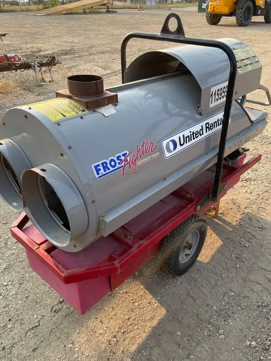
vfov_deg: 63.4
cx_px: 145
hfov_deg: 49.7
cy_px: 173
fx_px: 292
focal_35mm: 28
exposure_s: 1/587
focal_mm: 4.2
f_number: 1.6
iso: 32
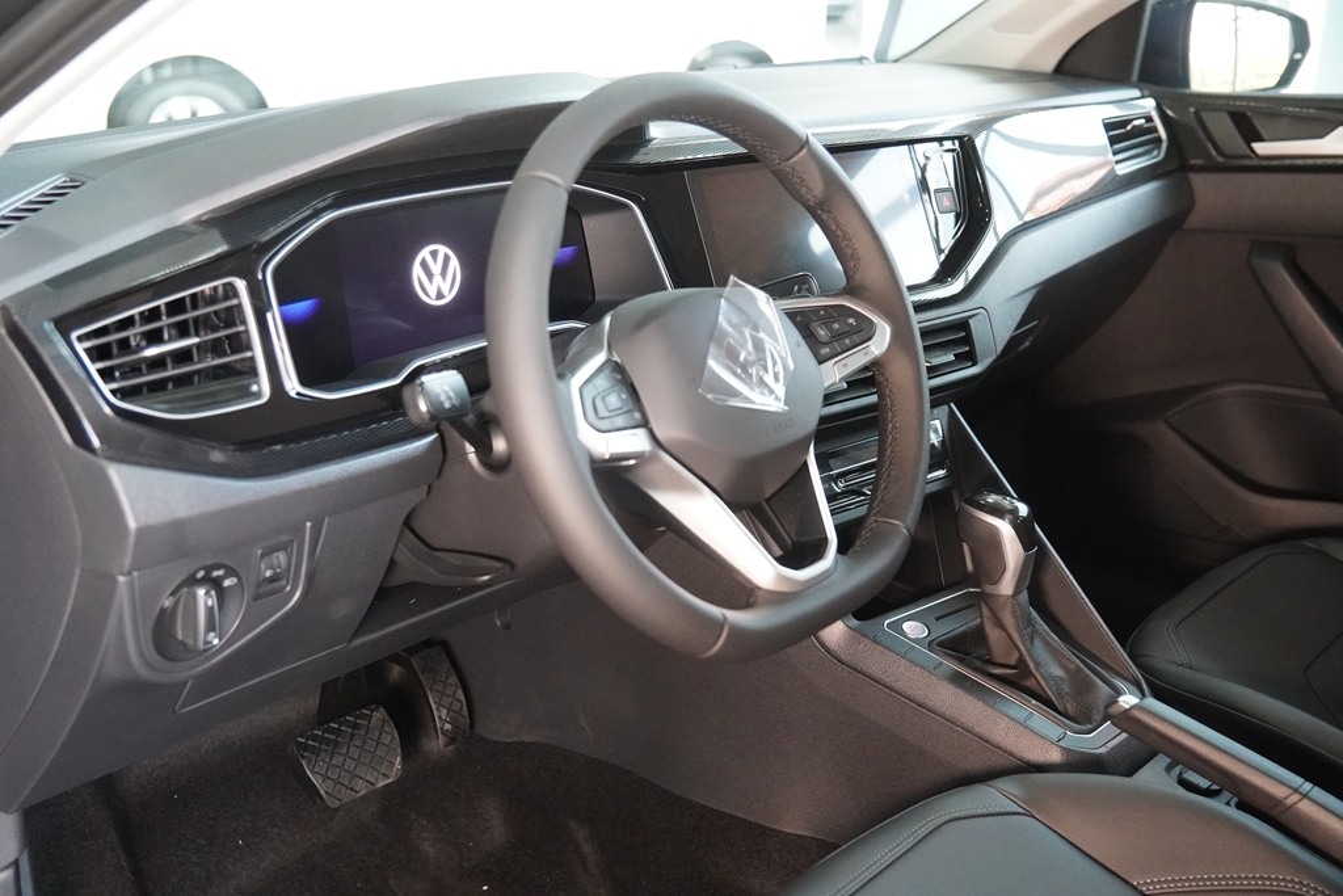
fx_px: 1511
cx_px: 672
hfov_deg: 47.9
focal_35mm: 40
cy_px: 448
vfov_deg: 33.0
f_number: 2.8
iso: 5000
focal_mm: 27
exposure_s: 1/160
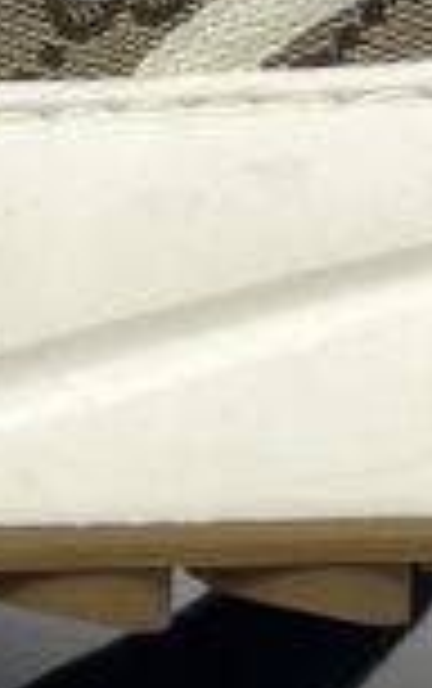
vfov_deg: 11.3
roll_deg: -1.5
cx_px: -176
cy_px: 72
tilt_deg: -44.3
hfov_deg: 7.1
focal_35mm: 184
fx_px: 3456
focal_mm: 5.7
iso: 32
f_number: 1.5
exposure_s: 1/137
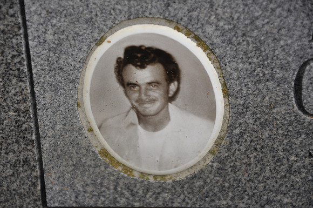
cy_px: 104
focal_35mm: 158
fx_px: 1367
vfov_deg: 8.7
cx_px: 156
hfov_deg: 13.1
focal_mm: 105
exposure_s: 1/80
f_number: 5.6
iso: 400
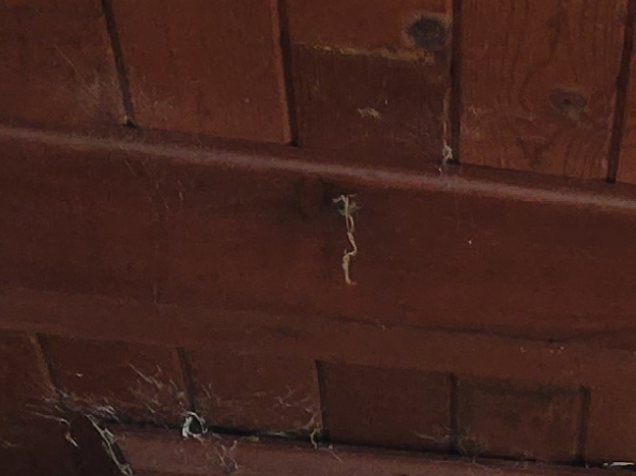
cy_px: 1533
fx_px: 2847
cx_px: 956
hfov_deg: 12.1
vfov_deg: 7.9
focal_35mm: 155
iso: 100
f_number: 1.8
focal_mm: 5.4
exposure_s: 1/60
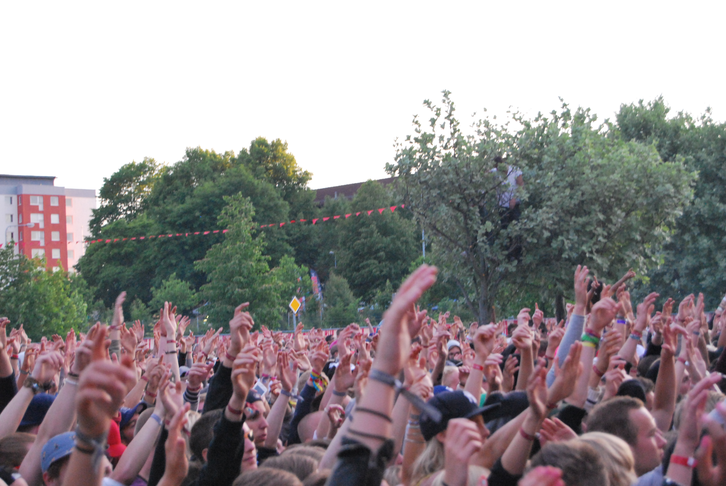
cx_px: 363
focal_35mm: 75
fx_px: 1514
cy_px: 243
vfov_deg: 18.2
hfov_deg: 27.0
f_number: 7.1
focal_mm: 50
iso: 1600
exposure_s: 1/200
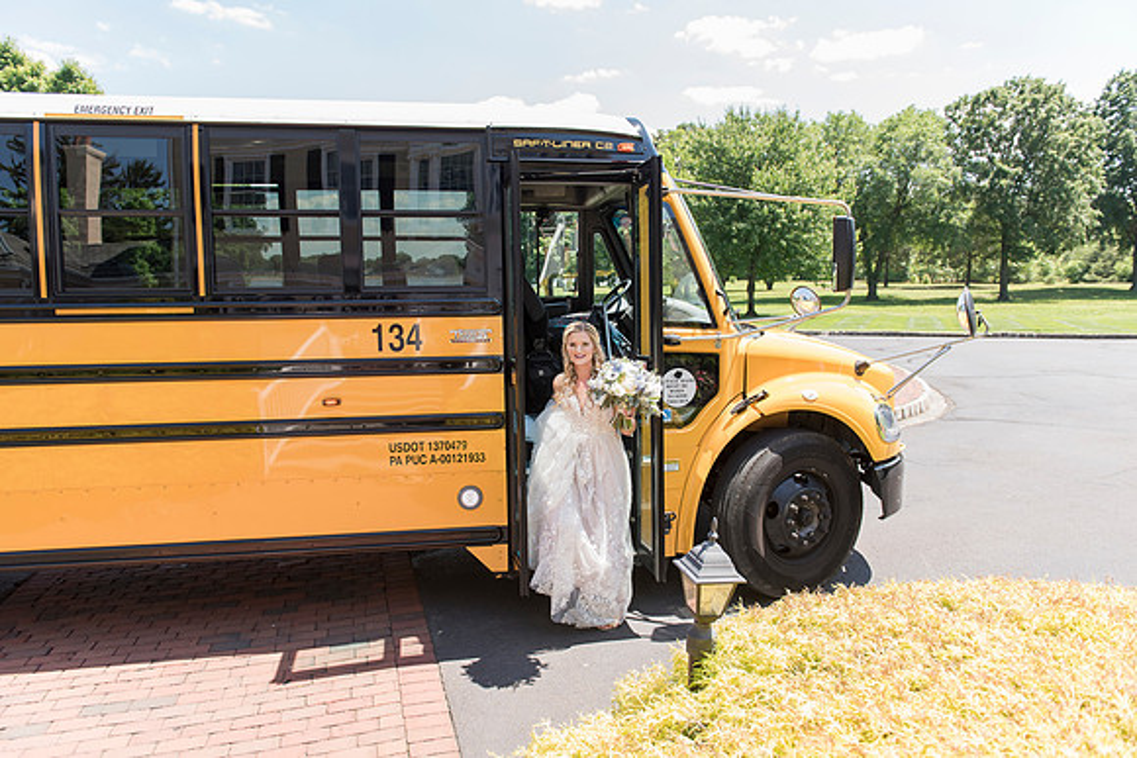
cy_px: 379
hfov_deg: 73.7
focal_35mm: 24
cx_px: 568
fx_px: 758
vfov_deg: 53.2
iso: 320
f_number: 3.5
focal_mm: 24
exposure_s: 1/800
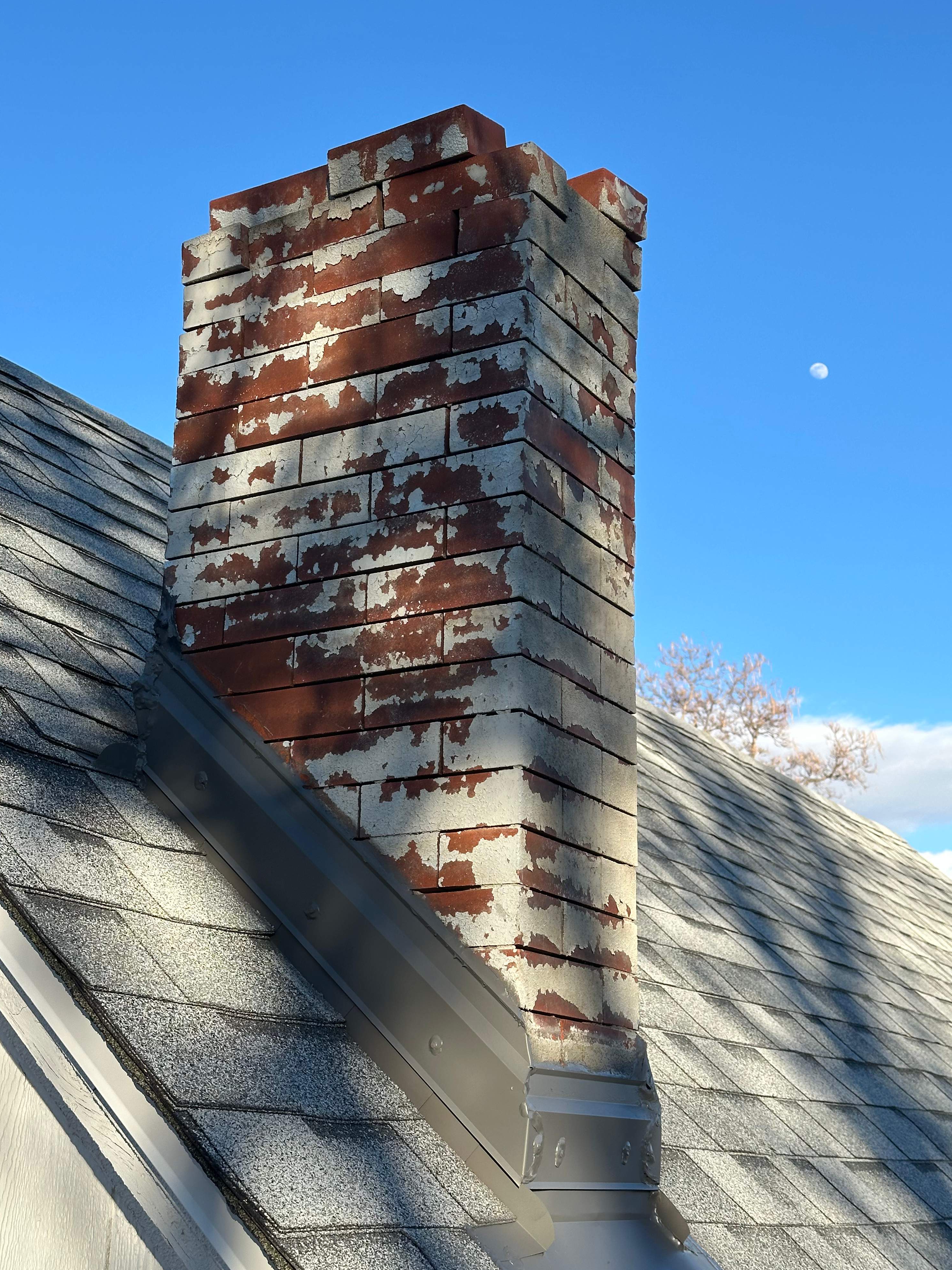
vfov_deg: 38.9
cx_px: 484
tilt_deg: +15.9
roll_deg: -0.1
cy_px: 631
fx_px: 1797
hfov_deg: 29.7
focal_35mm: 49
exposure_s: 1/1848
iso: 64
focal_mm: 6.86
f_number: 1.78
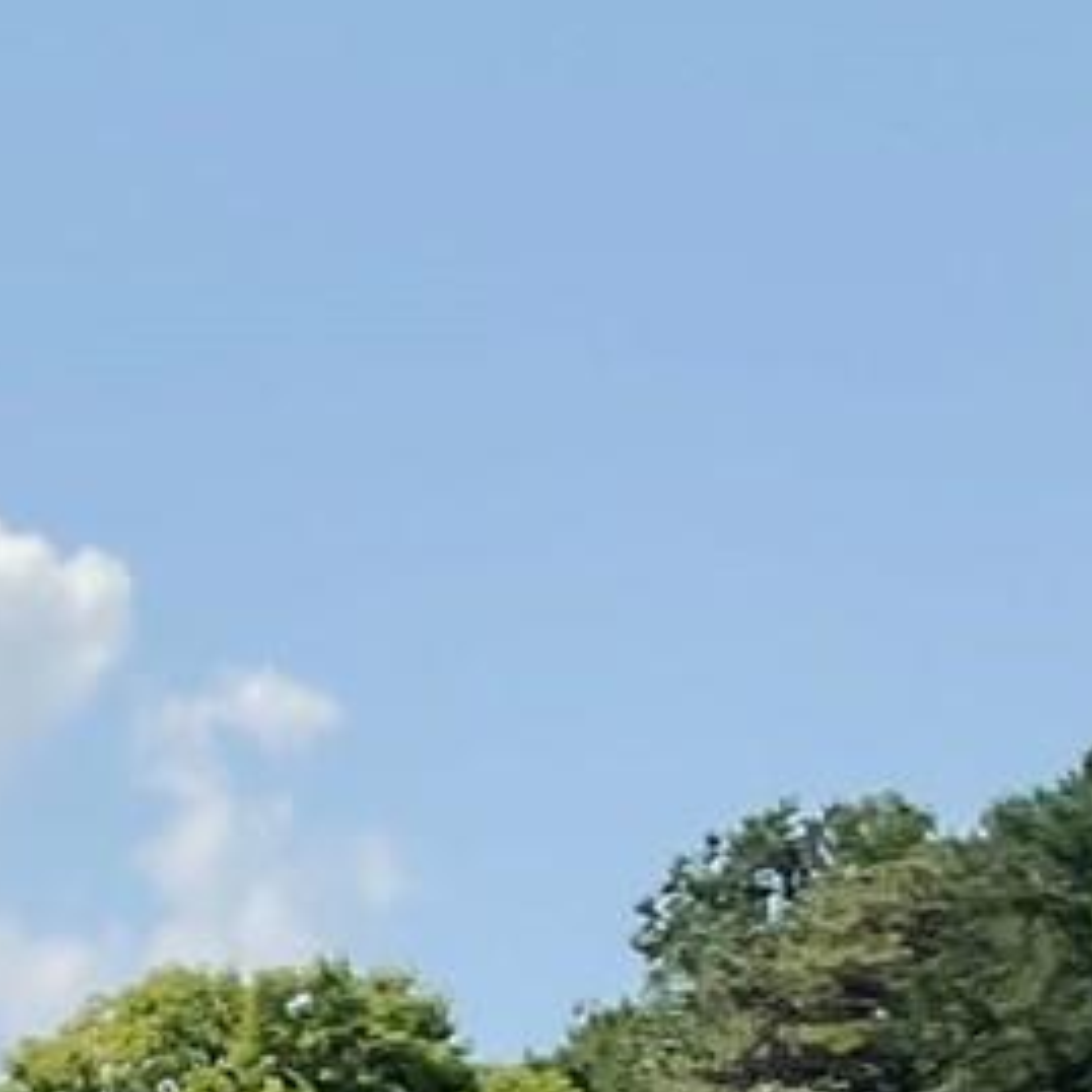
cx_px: -2631
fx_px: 6960
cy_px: 2752
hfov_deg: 7.4
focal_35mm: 195
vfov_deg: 8.2
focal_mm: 3
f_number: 1.8
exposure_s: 1/2427
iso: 16
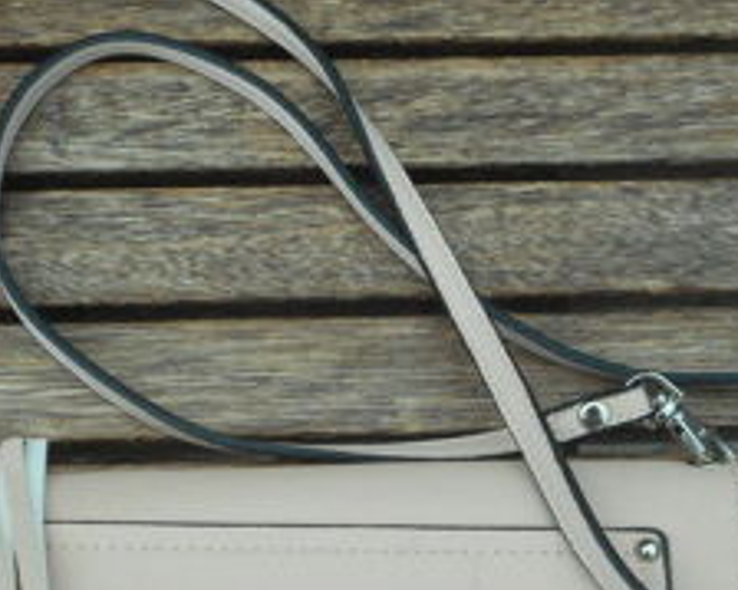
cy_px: 458
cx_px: 336
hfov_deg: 26.8
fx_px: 1550
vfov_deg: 21.3
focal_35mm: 71
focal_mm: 6
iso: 180
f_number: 4.2
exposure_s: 1/250
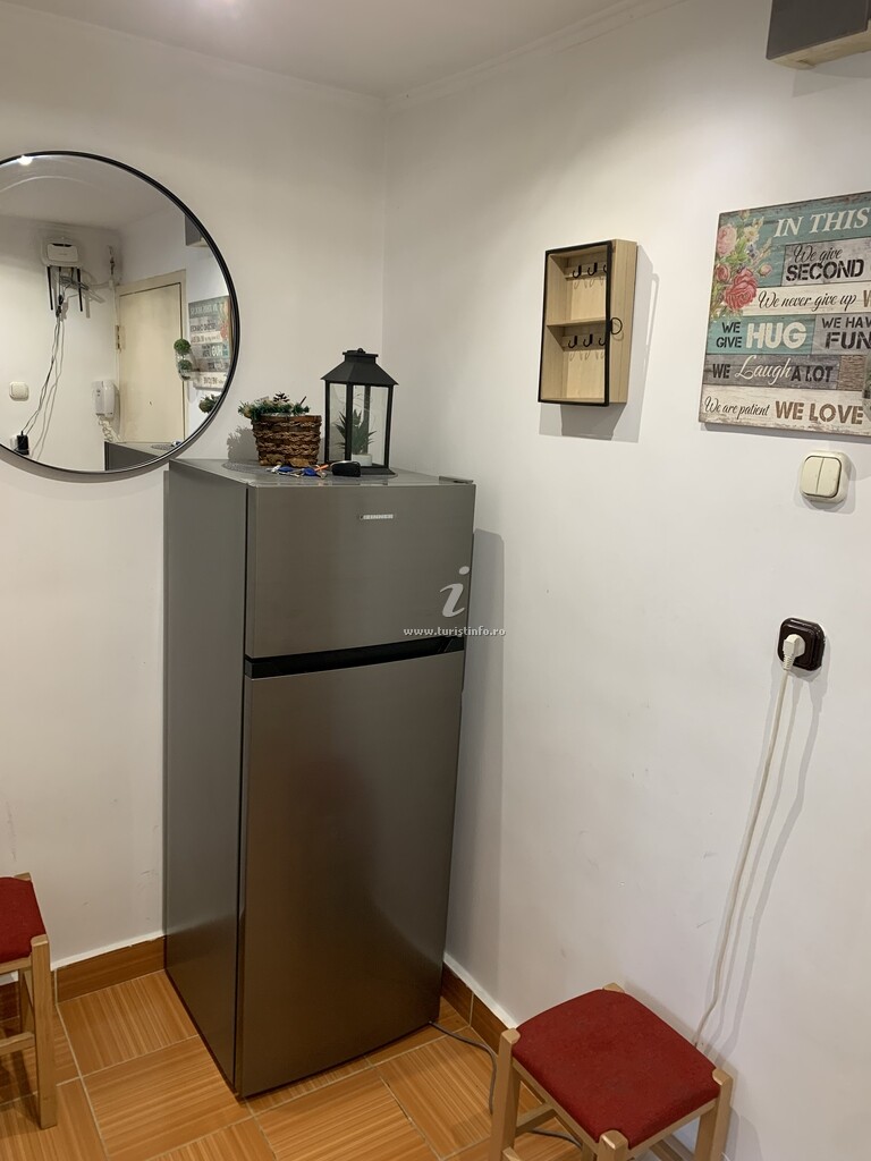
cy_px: 580
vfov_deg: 67.3
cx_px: 436
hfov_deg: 53.1
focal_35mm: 26
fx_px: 872
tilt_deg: -11.7
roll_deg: -5.1
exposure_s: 1/48
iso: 80
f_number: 1.8
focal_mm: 4.25
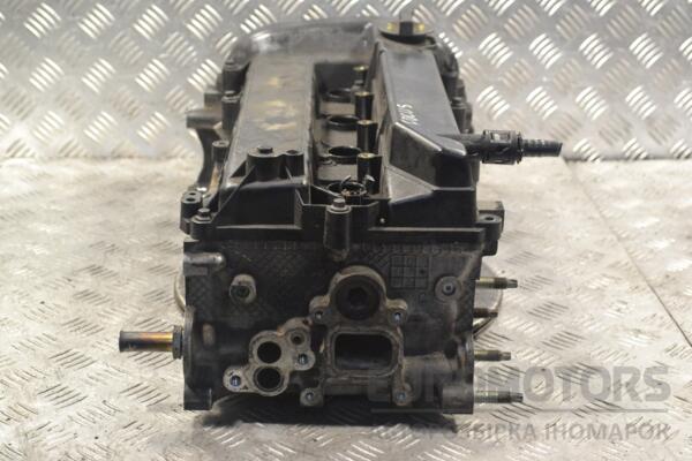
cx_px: 346
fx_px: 1297
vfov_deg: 20.2
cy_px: 230
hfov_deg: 29.9
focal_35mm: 68
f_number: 7.1
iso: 3200
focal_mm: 45
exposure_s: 1/200
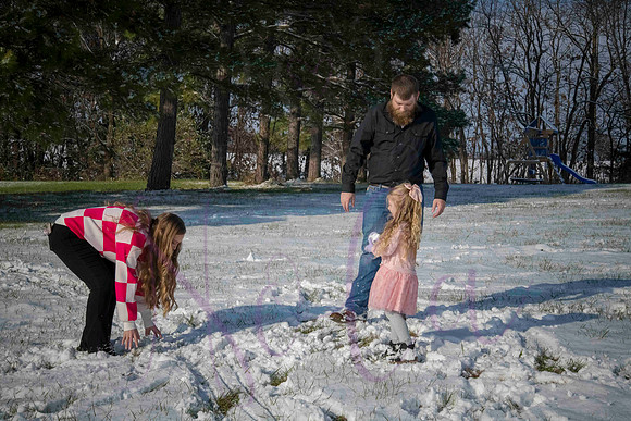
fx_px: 982
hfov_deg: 35.6
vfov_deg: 24.2
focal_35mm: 56
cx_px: 316
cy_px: 210
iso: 800
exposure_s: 1/2000
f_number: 13
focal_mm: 56
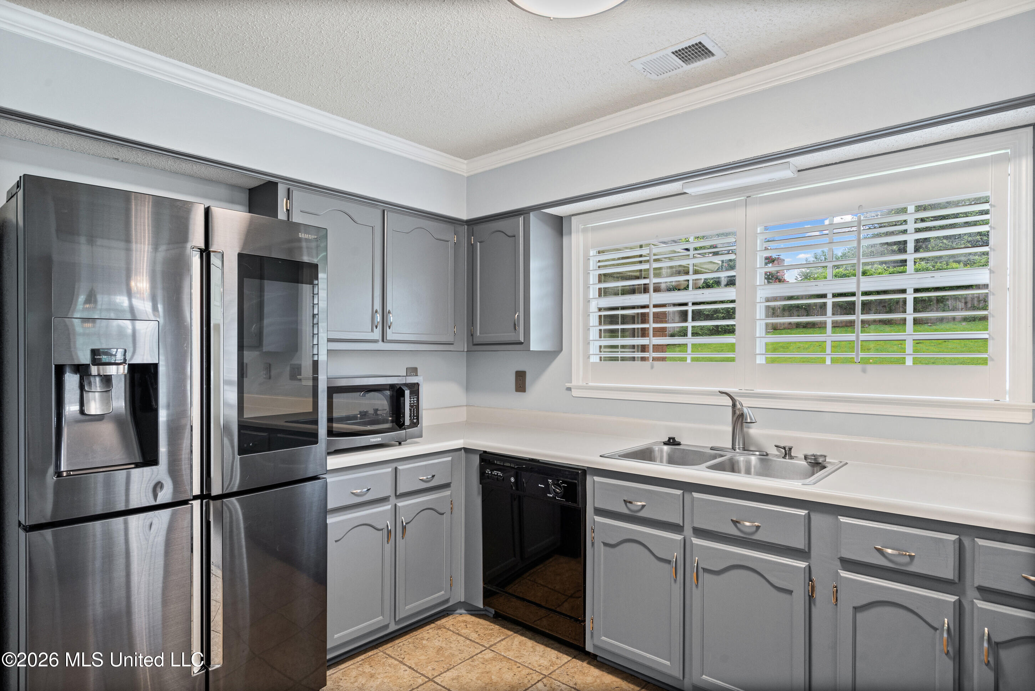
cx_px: 518
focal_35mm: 19
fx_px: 546
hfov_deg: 86.9
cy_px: 346
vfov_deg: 64.6
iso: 800
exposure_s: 1/4
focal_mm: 19
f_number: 9.5
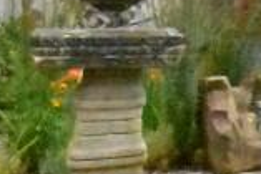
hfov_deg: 14.3
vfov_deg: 13.7
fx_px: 711
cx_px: 620
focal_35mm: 98
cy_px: -17
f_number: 22
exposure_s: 1/1000
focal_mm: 10
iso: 25600
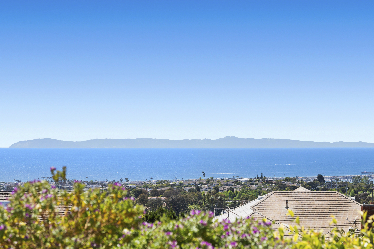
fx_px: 1018
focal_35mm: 98
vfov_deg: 14.0
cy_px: 124
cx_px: 187
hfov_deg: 20.8
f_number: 6.3
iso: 100
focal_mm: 70
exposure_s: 1/400
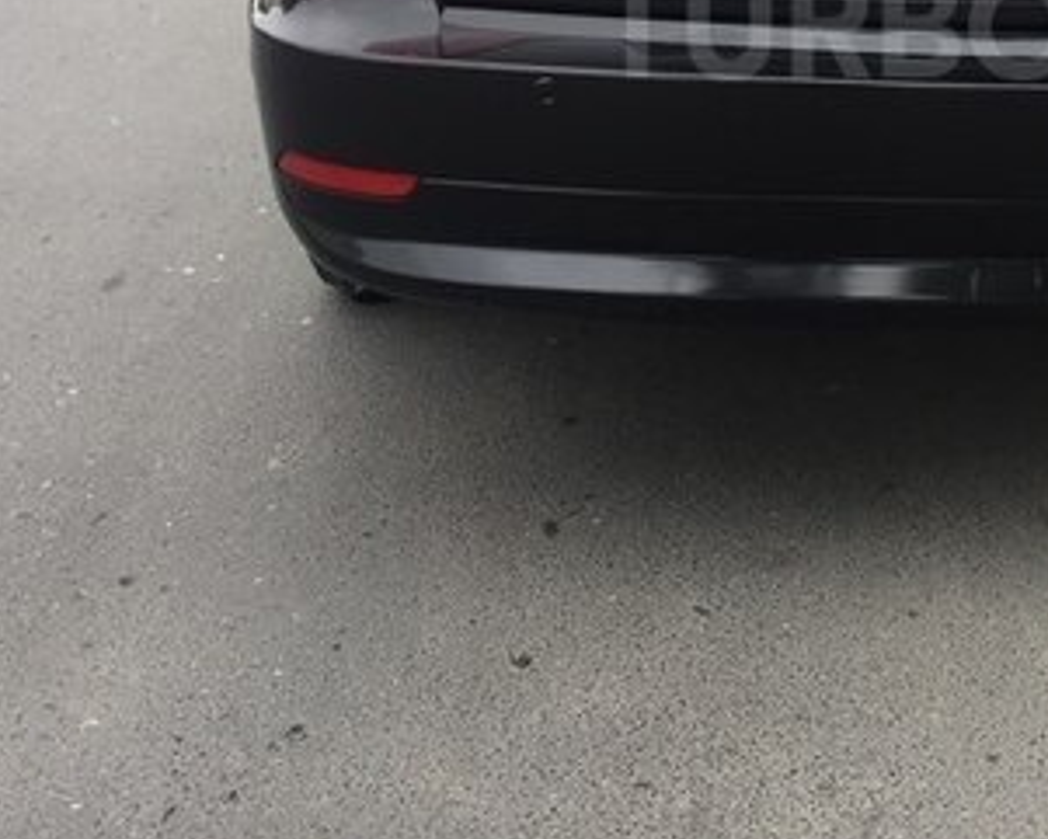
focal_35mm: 62
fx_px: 1924
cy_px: 26
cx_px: 954
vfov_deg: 23.7
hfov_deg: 29.2
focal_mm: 4.15
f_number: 2.2
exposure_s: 1/100
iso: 40
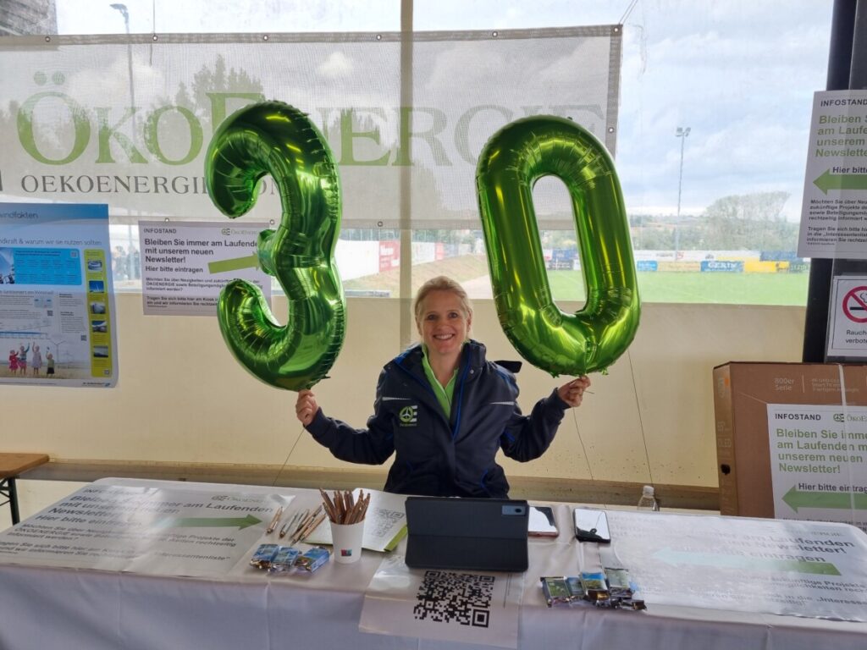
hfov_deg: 67.3
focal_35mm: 26
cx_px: 434
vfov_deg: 53.1
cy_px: 325
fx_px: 651
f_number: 1.8
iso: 50
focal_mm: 5.4
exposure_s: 1/178
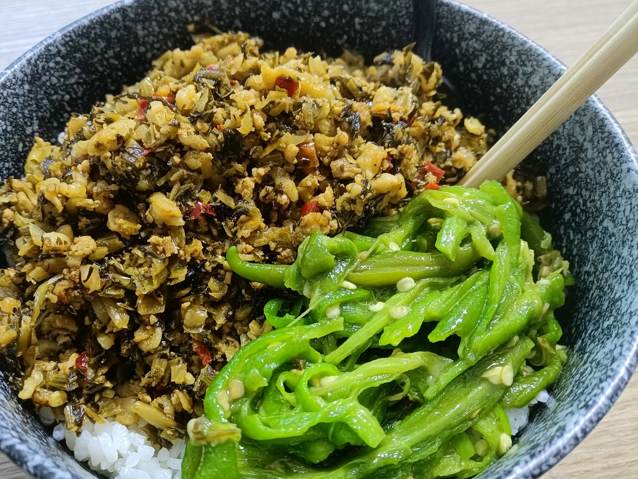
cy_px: 264
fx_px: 553
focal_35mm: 30
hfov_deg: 59.7
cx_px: 273
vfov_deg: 46.7
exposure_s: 1/33.3
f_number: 1.8
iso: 1782
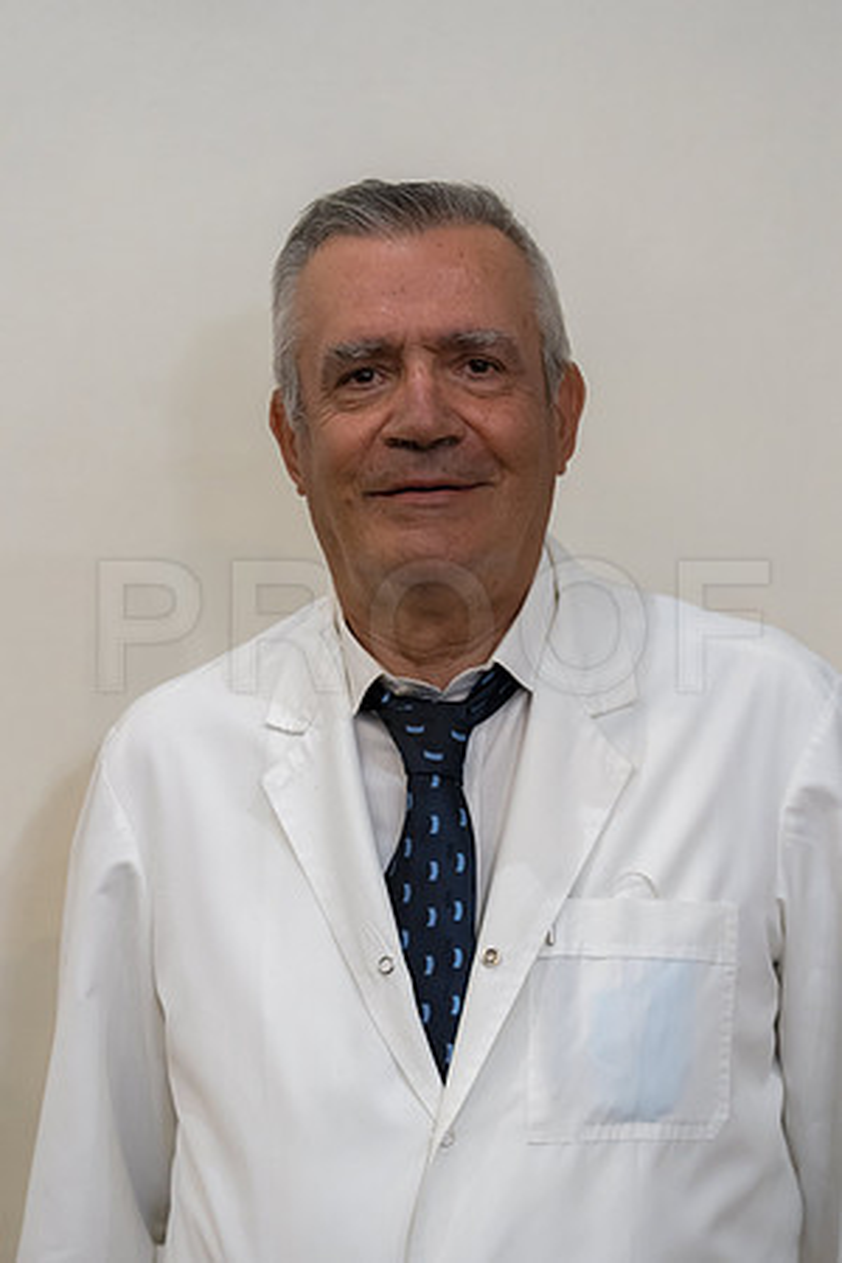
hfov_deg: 9.1
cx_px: 421
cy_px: 632
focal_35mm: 151
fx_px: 5297
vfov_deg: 13.6
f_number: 4.5
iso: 4000
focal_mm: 151
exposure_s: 1/80
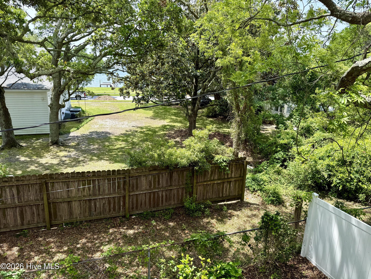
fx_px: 257
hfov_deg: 71.6
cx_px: 186
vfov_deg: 56.8
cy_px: 140
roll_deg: -1.5
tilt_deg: -14.2
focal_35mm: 24
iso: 80
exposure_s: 1/1211
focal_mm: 6.76
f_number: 1.78
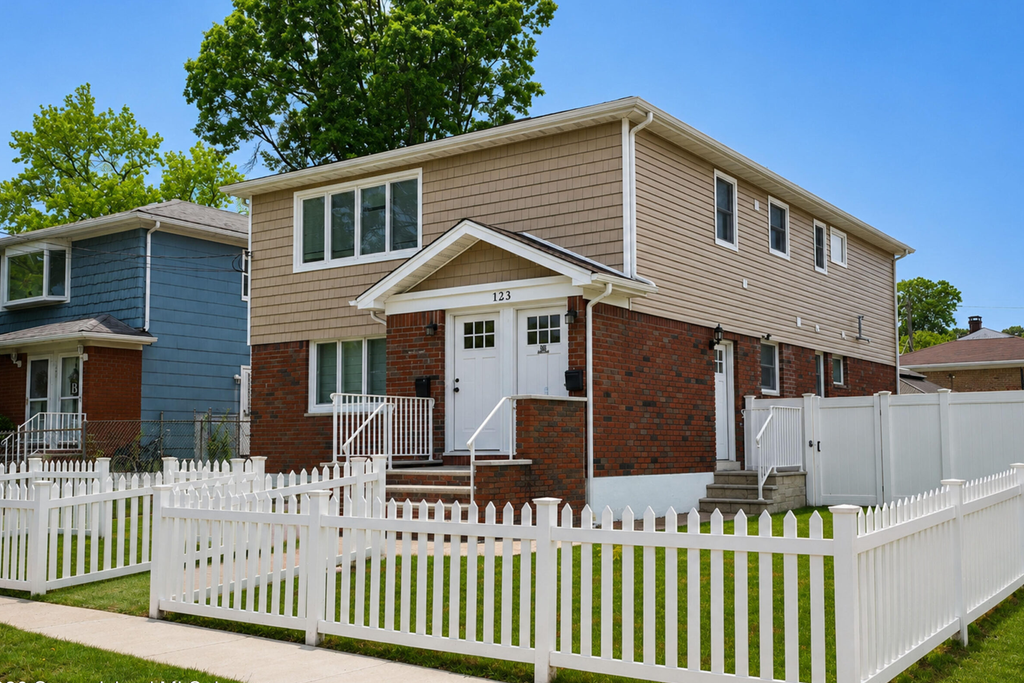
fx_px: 1081
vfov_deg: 35.1
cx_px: 520
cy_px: 353
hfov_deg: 50.7
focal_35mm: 38
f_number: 5
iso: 100
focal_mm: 35
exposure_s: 1/250
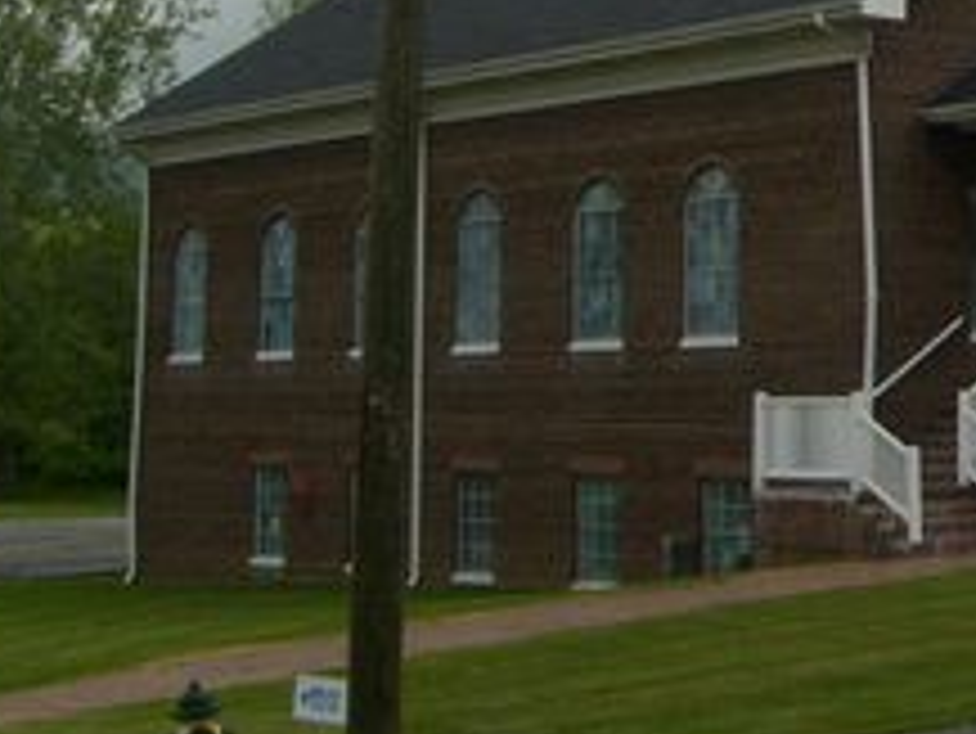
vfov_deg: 16.6
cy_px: -95
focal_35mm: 86
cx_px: 1131
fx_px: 2426
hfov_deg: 21.3
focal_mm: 5.8
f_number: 7.1
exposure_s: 1/250
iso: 80
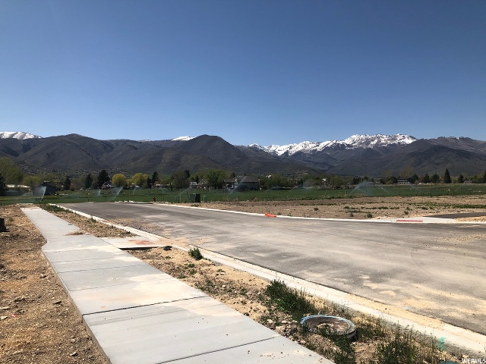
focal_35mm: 28
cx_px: 243
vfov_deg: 49.7
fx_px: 393
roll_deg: -0.8
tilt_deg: +0.5
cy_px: 182
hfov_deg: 63.4
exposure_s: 1/3472
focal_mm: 3.99
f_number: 1.8
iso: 20
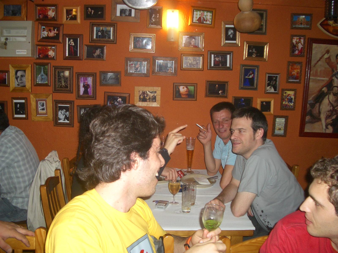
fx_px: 342
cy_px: 126
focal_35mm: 35
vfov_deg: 40.7
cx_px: 169
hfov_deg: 52.6
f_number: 2.6
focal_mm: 5.8
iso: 100
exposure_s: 1/60
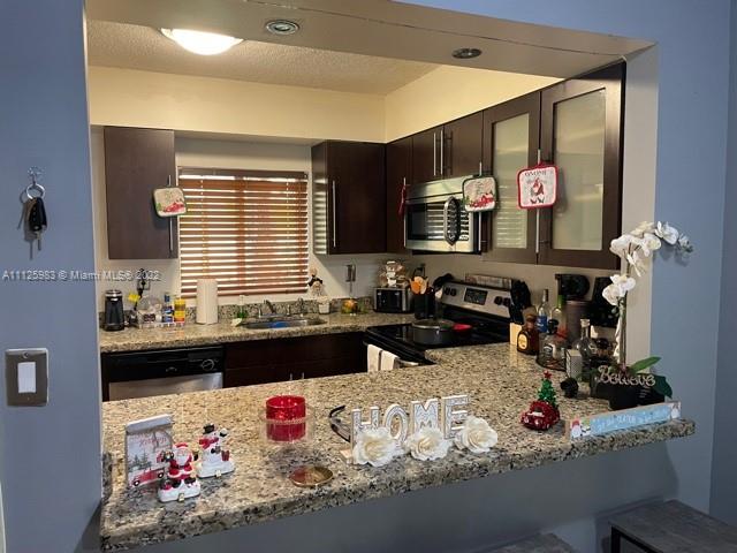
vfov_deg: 53.1
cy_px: 276
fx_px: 554
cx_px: 368
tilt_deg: -3.5
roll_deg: -0.2
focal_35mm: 26
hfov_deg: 67.3
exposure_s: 1/60
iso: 320
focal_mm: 4.2
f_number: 1.6
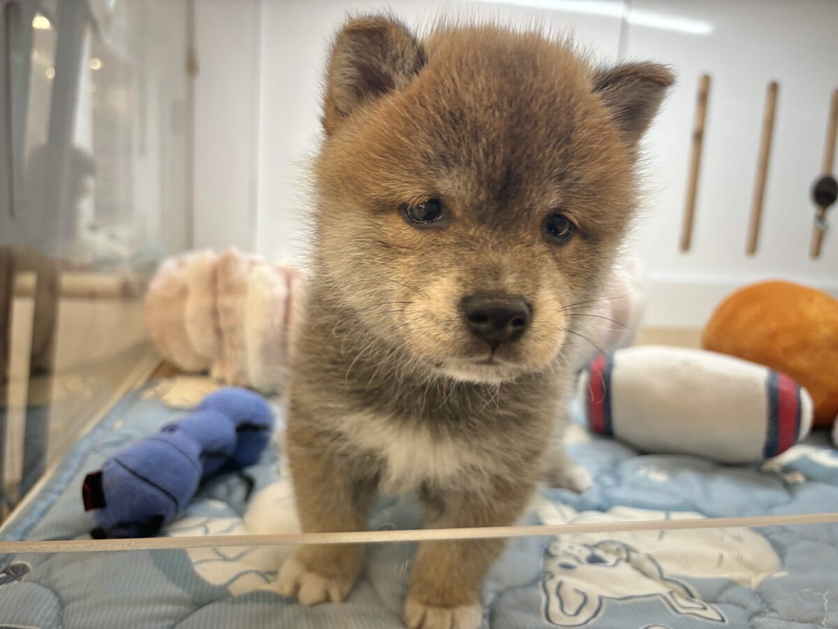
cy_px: 314
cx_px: 419
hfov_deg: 67.3
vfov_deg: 53.1
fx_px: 629
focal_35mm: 26
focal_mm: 5.96
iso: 80
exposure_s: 1/100
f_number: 1.6
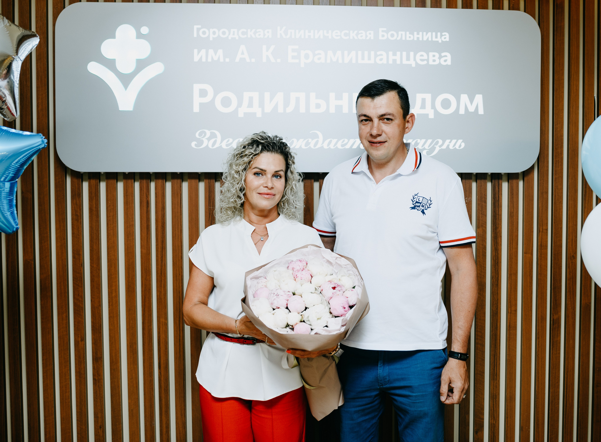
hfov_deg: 45.1
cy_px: 200
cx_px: 365
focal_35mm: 42
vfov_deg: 34.1
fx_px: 719
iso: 125
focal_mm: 35
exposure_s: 1/160
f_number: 3.2
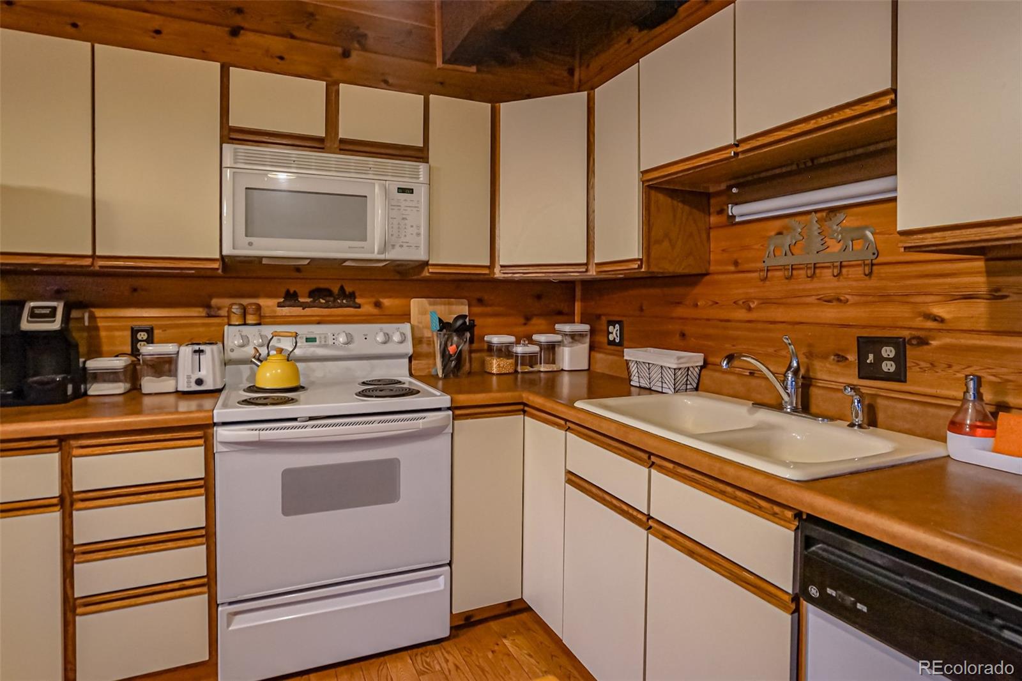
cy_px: 340
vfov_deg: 70.4
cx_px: 511
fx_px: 482
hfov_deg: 93.3
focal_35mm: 17
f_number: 4
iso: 3200
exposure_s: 1/200
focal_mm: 17
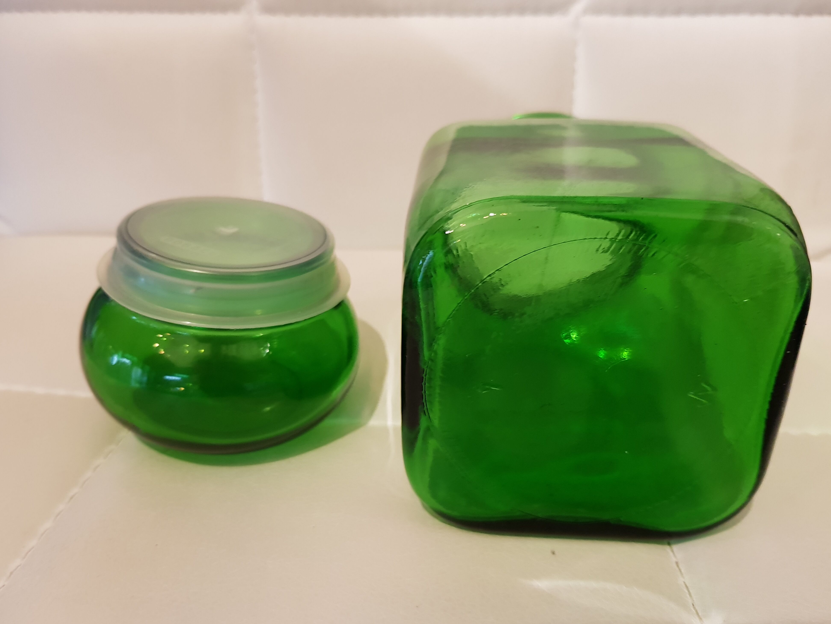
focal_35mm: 27
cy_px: 320
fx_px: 648
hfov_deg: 65.3
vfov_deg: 51.3
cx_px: 414
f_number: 1.7
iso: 160
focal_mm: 4.2
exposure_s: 1/33
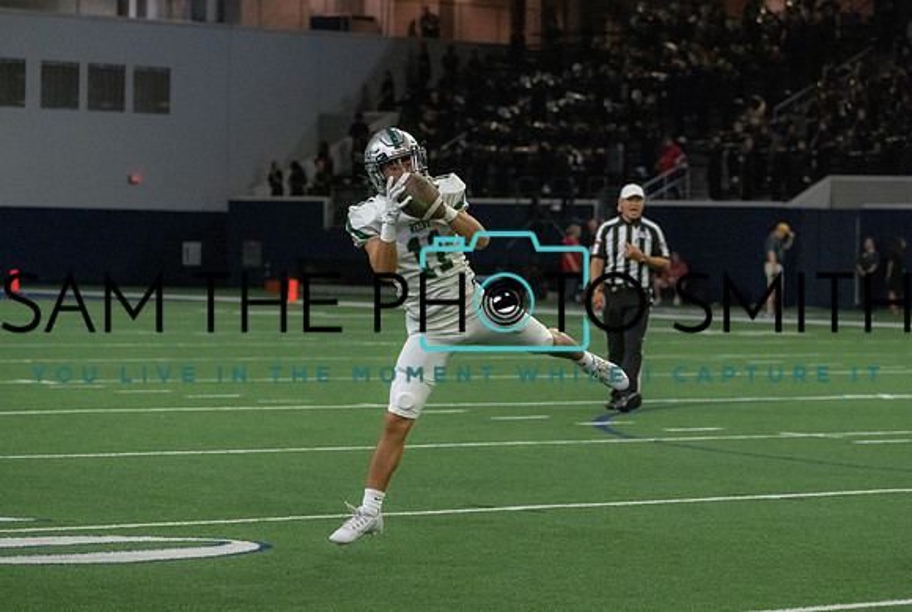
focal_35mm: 151
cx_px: 510
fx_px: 3835
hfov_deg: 13.6
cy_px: 338
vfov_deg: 9.1
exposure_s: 1/1000
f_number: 5
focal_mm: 135
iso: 8000
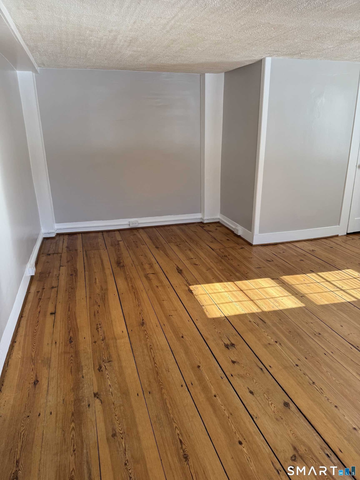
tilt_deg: -16.8
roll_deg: +0.2
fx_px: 333
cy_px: 240
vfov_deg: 71.6
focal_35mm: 24
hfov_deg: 56.8
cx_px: 180
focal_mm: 6.76
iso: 100
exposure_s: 1/121
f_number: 1.78
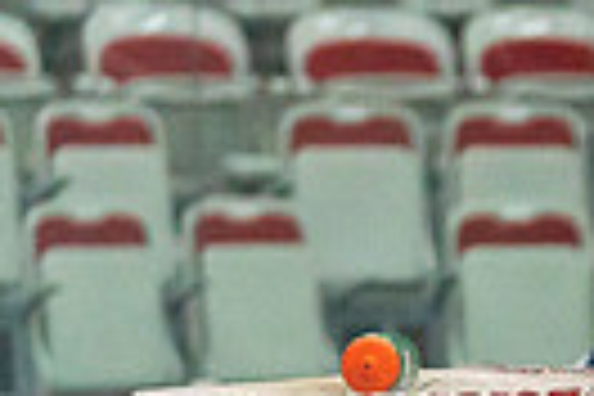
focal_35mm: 588
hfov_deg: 3.5
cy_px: 1024
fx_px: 9701
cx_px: 942
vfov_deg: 2.3
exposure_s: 1/1600
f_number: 2.8
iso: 4000
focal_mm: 106
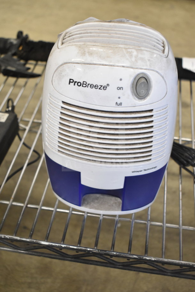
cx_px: 98
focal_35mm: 46
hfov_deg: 28.9
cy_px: 146
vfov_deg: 42.3
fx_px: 378
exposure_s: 1/50
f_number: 4.2
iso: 1800
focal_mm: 31
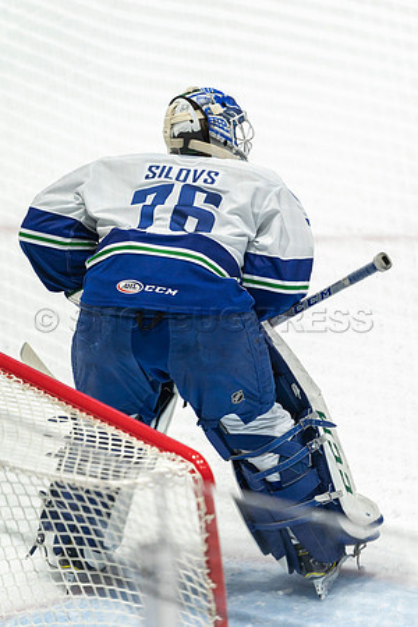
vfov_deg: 3.4
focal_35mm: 600
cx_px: 209
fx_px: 10449
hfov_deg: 2.3
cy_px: 314
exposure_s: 1/640
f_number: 4.5
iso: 1600
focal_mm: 600
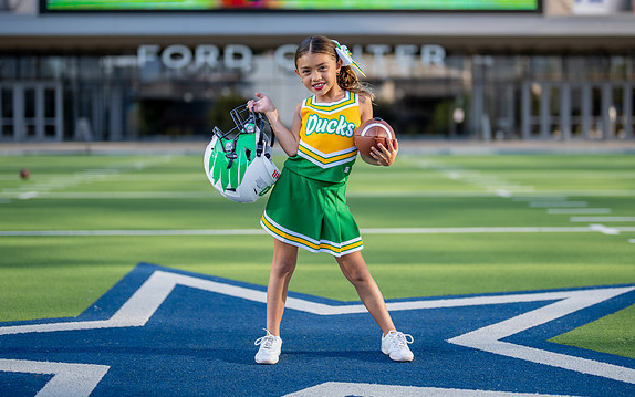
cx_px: 338
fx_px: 1142
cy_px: 177
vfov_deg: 19.7
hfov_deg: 31.1
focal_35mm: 66
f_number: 1.2
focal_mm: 50
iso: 100
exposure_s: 1/3200
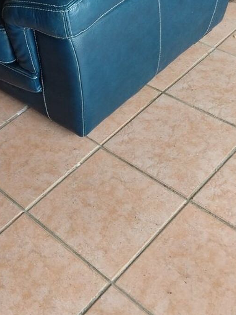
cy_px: 65
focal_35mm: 57
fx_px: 518
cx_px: 48
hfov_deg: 25.2
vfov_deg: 32.9
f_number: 1.8
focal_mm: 4.22
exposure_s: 1/25
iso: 250
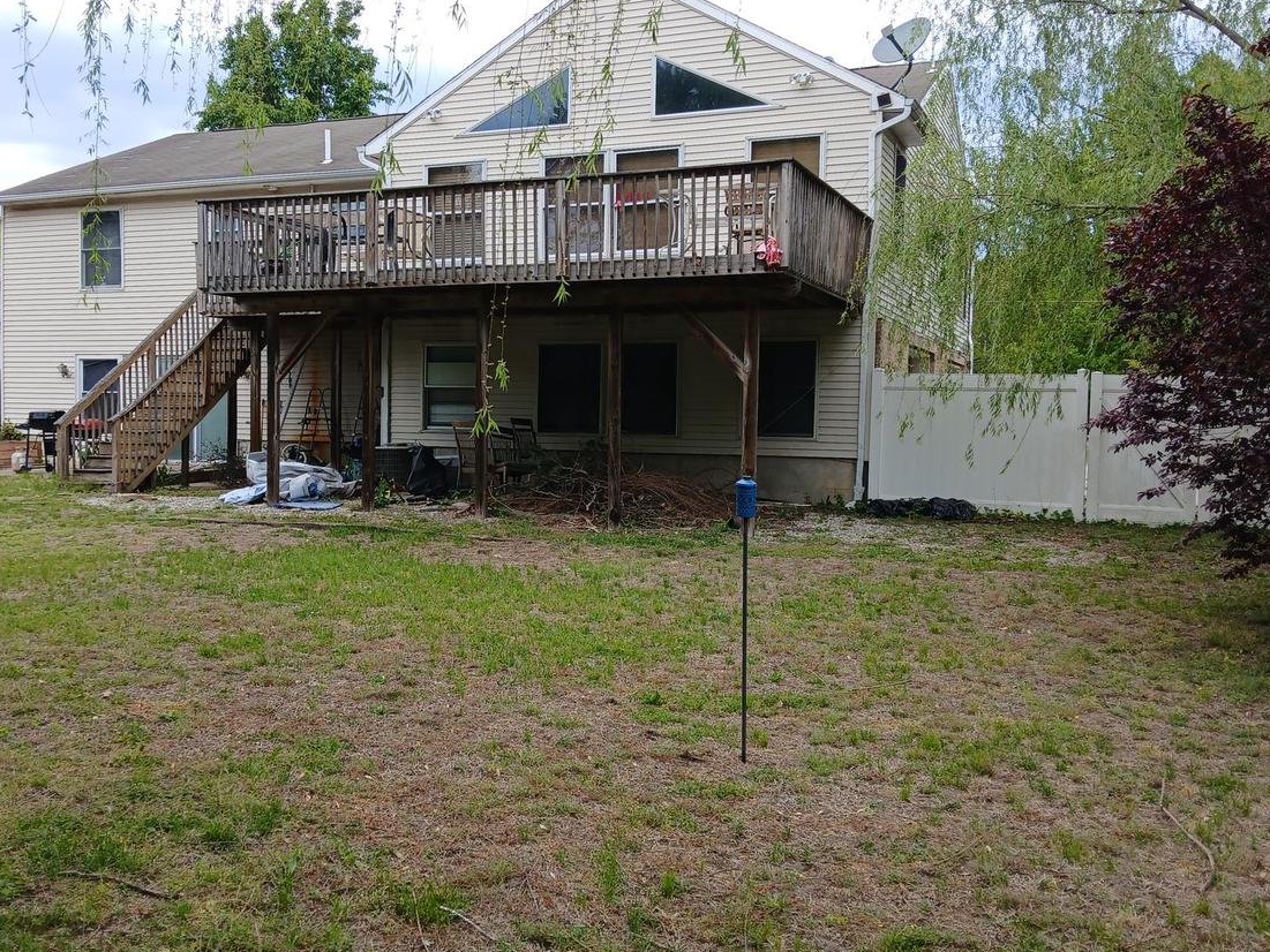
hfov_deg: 53.7
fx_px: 1248
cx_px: 527
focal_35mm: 34
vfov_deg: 41.8
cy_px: 463
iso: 20
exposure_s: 1/198
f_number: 1.8
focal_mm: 3.98
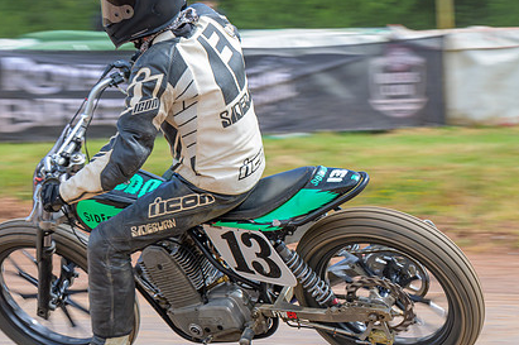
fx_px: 3067
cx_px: 215
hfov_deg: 9.7
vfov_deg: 6.4
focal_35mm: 213
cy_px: 155
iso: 200
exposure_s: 1/250
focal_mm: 86
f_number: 7.1
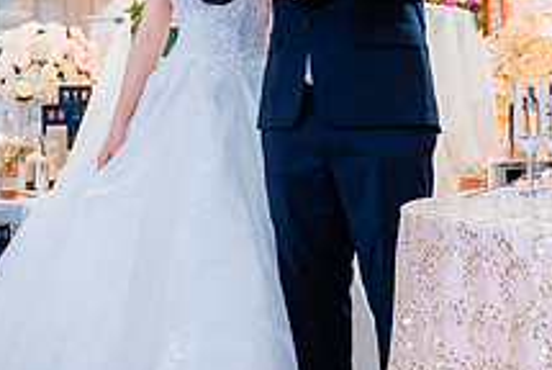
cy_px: 53
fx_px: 1428
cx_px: 273
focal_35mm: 93
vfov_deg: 14.6
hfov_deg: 21.9
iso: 800
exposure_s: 1/160
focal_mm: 30
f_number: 3.5
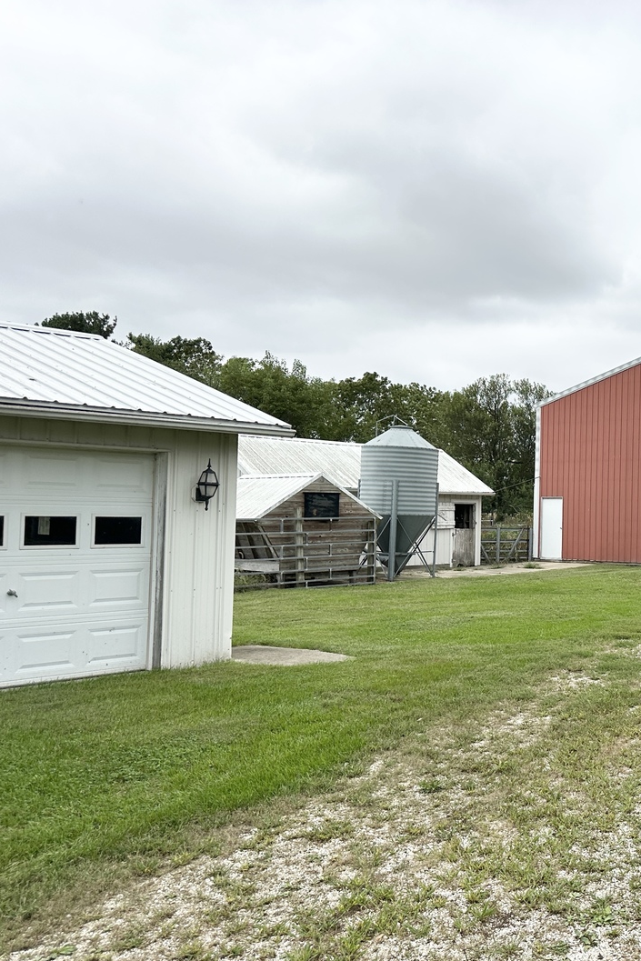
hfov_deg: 35.0
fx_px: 908
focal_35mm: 34
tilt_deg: +3.4
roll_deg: -1.4
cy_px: 484
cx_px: 653
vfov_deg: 55.8
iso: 80
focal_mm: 6.86
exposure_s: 1/2591
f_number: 1.78
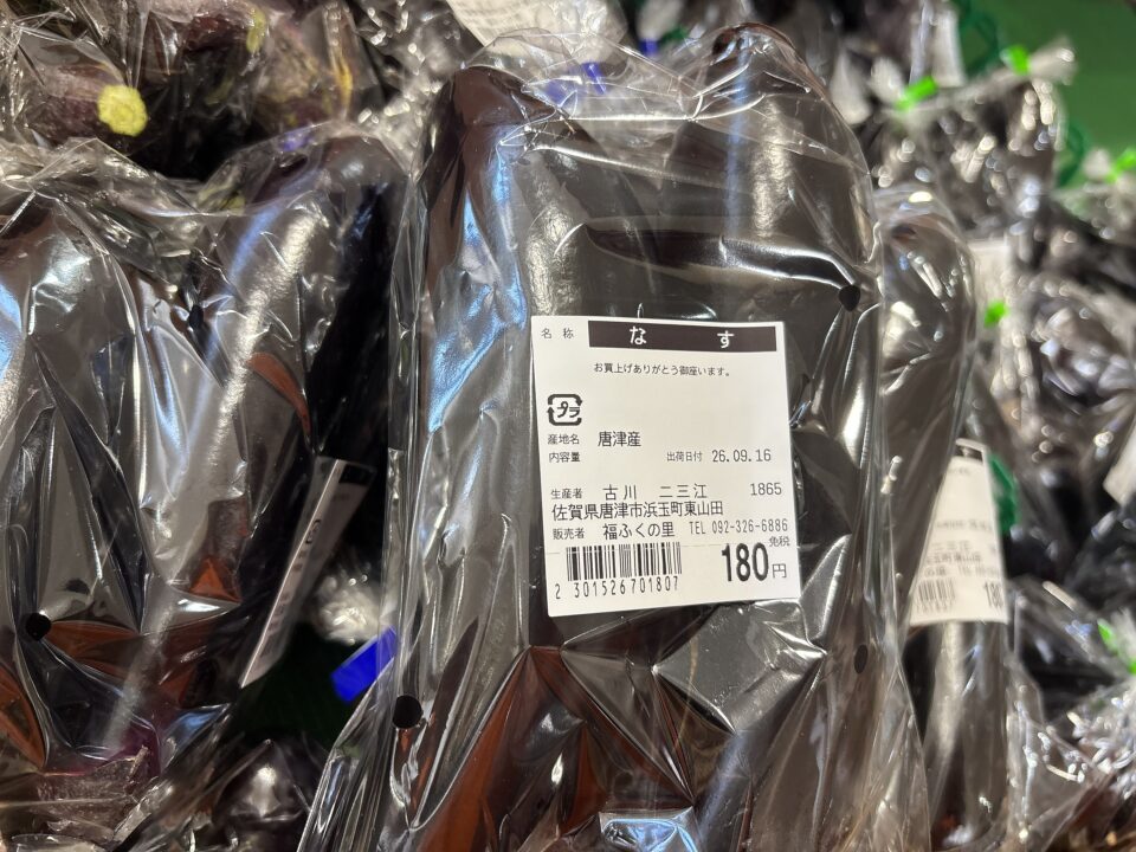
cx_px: 568
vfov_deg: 53.1
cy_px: 426
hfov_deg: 67.3
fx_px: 853
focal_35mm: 26
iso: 125
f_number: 1.6
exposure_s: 1/60
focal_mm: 5.96
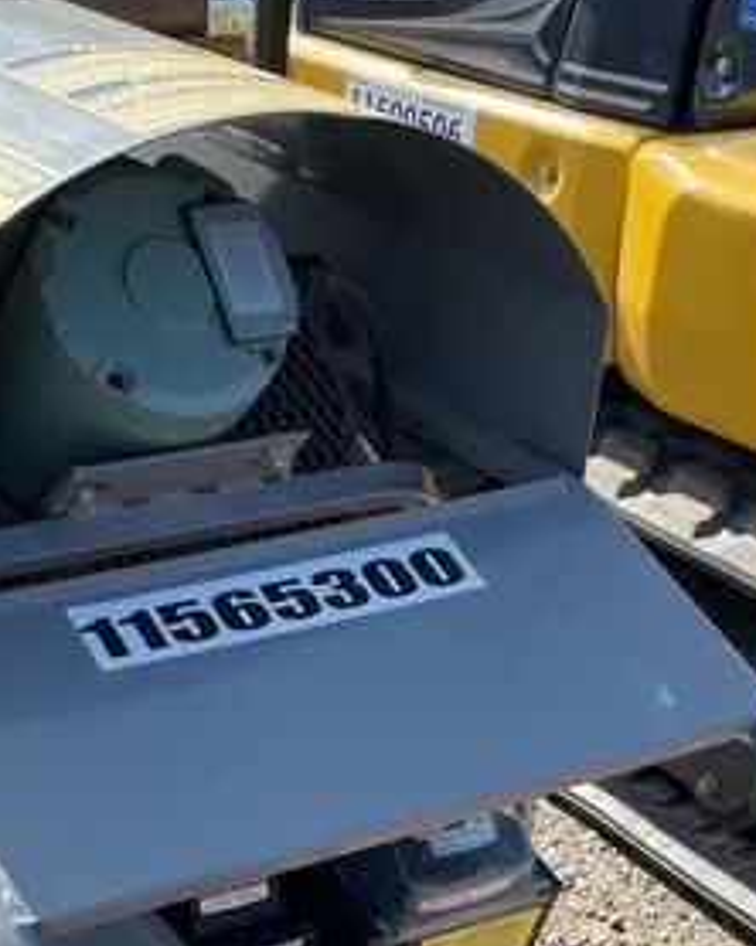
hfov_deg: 22.5
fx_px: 1876
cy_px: 842
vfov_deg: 27.4
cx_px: 160
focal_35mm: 67
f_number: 1.6
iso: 32
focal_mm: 4.2
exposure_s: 1/1473
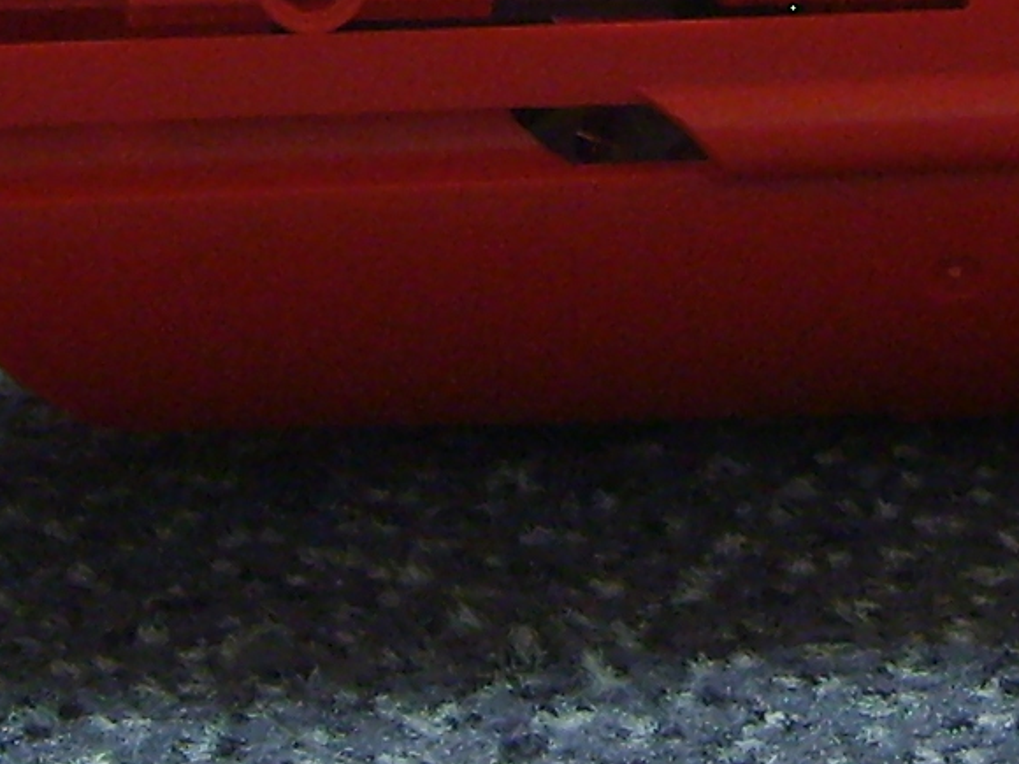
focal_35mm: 170
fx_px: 5004
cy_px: -653
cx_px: 1001
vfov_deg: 8.4
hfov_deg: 11.5
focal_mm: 5.8
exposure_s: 1/15
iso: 139
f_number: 2.8
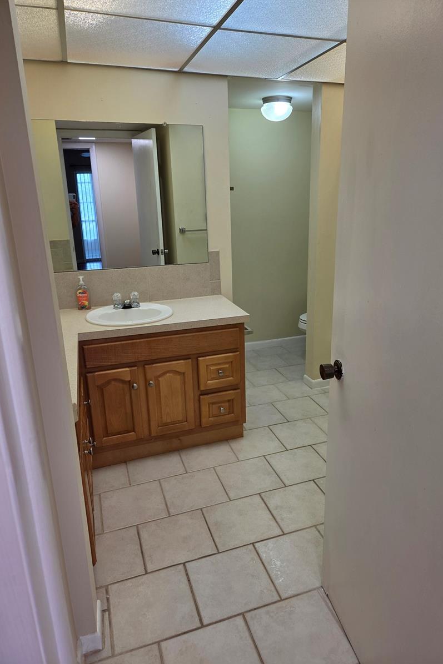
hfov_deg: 53.0
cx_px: 241
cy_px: 332
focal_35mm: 24
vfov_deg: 73.8
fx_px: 443
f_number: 1.8
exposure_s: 1/120
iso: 80
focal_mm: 5.4
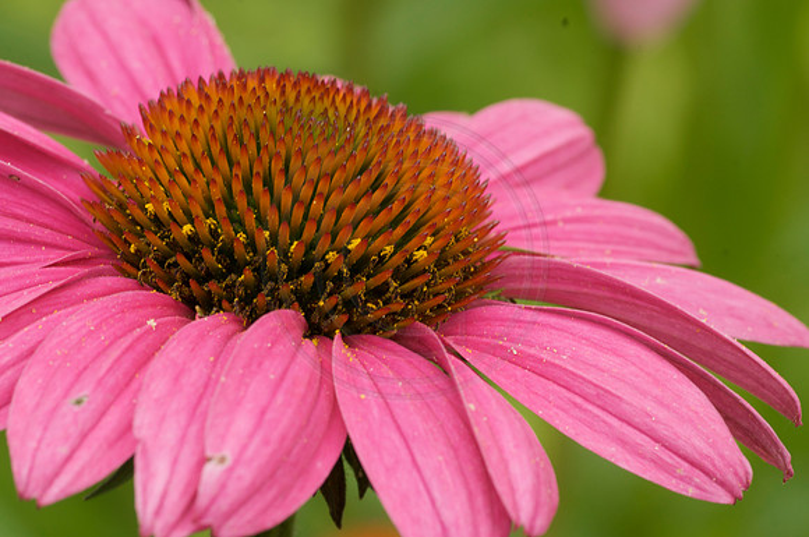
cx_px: 404
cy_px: 268
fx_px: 6732
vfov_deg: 4.6
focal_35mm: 300
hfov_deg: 6.9
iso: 200
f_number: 11
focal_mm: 200
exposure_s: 1/15
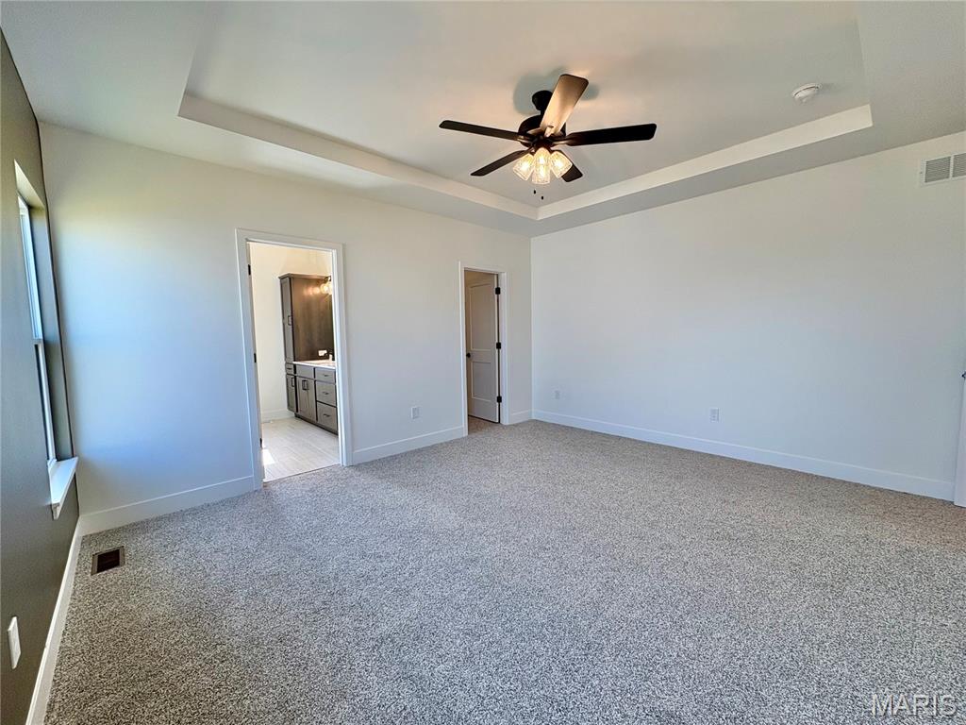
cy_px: 362
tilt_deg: -4.4
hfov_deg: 102.1
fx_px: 391
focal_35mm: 14
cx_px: 483
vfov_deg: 85.7
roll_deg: +1.6
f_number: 2.2
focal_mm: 2.22
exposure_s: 1/120
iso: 64
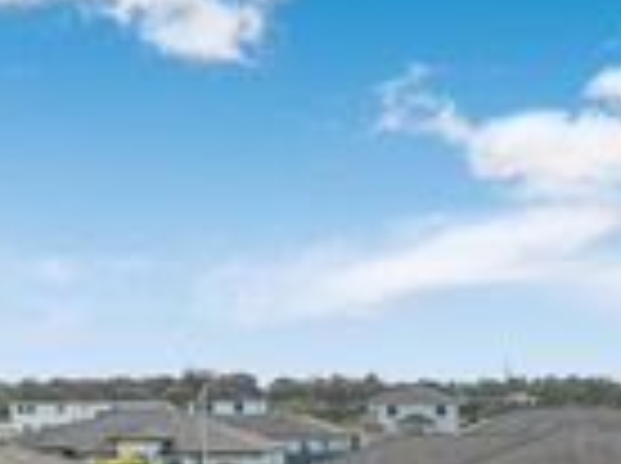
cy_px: 743
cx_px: 500
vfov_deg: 15.3
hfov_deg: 22.2
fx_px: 1558
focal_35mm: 87
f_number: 5.6
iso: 100
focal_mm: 12.29
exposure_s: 1/320
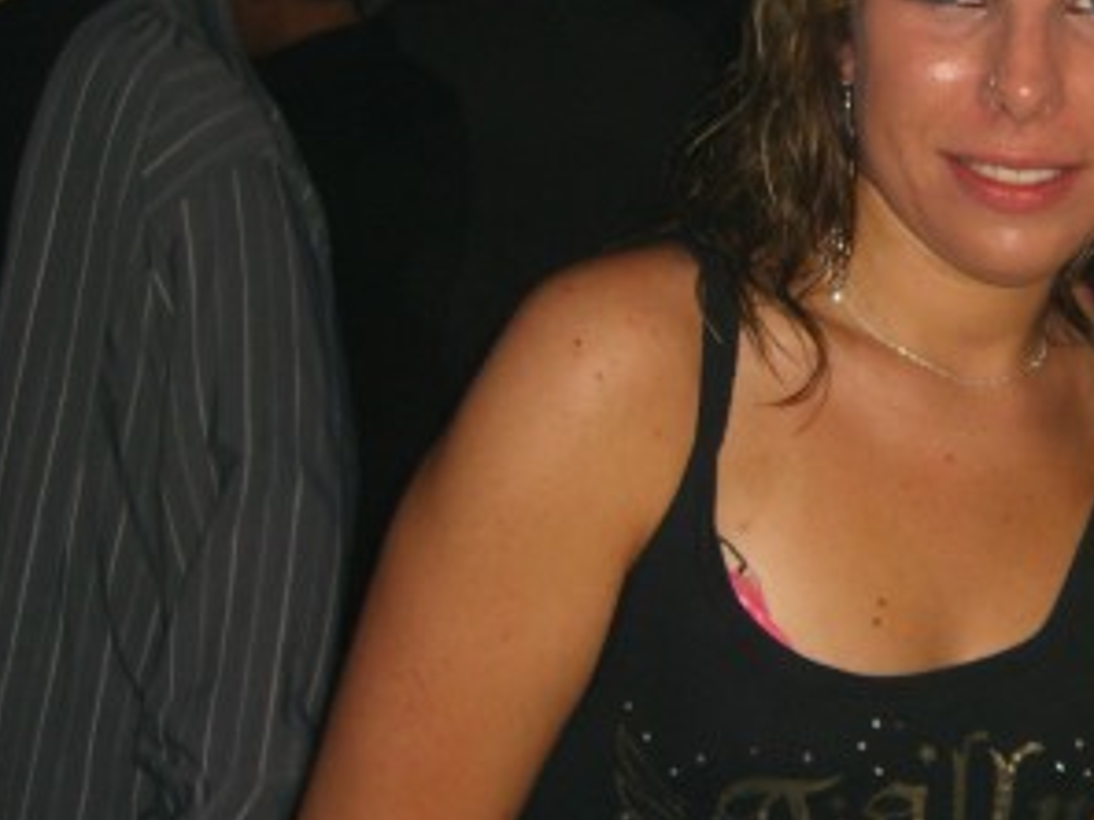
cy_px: 321
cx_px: 1002
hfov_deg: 24.5
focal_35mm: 77
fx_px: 2433
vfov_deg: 19.1
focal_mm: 7.9
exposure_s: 1/60
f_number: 2.8
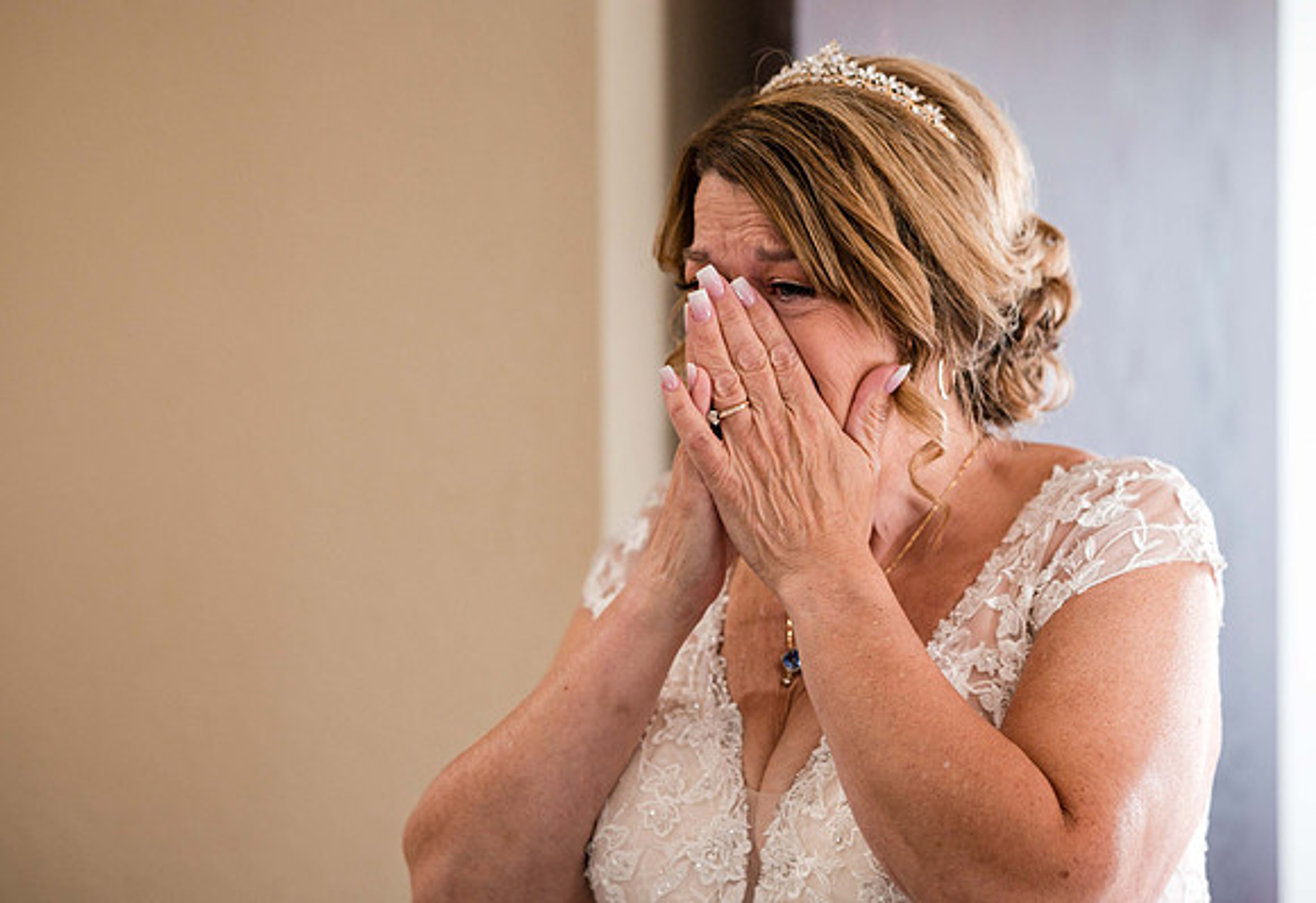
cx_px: 760
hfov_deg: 19.4
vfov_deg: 13.4
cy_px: 367
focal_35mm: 104
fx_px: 3844
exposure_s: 1/125
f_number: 2
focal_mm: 85
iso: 500
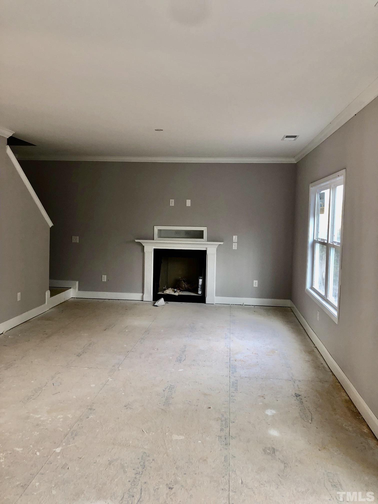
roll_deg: -1.2
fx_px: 408
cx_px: 189
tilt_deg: -5.7
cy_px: 252
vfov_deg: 63.4
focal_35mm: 28
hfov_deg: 49.7
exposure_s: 1/24
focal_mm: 3.99
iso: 32
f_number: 1.8
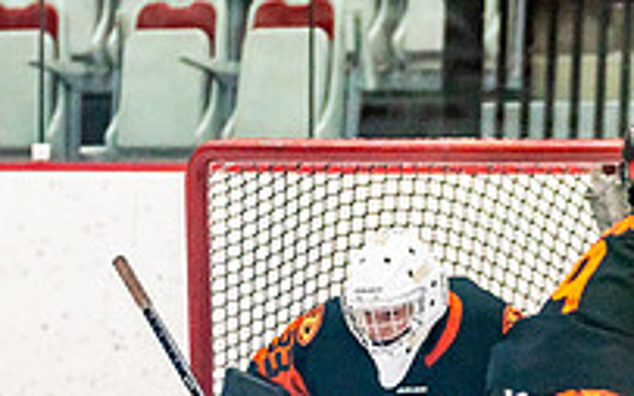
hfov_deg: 4.0
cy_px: 482
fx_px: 9005
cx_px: 331
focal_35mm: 521
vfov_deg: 2.5
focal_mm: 150
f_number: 2.8
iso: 3200
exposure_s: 1/1250
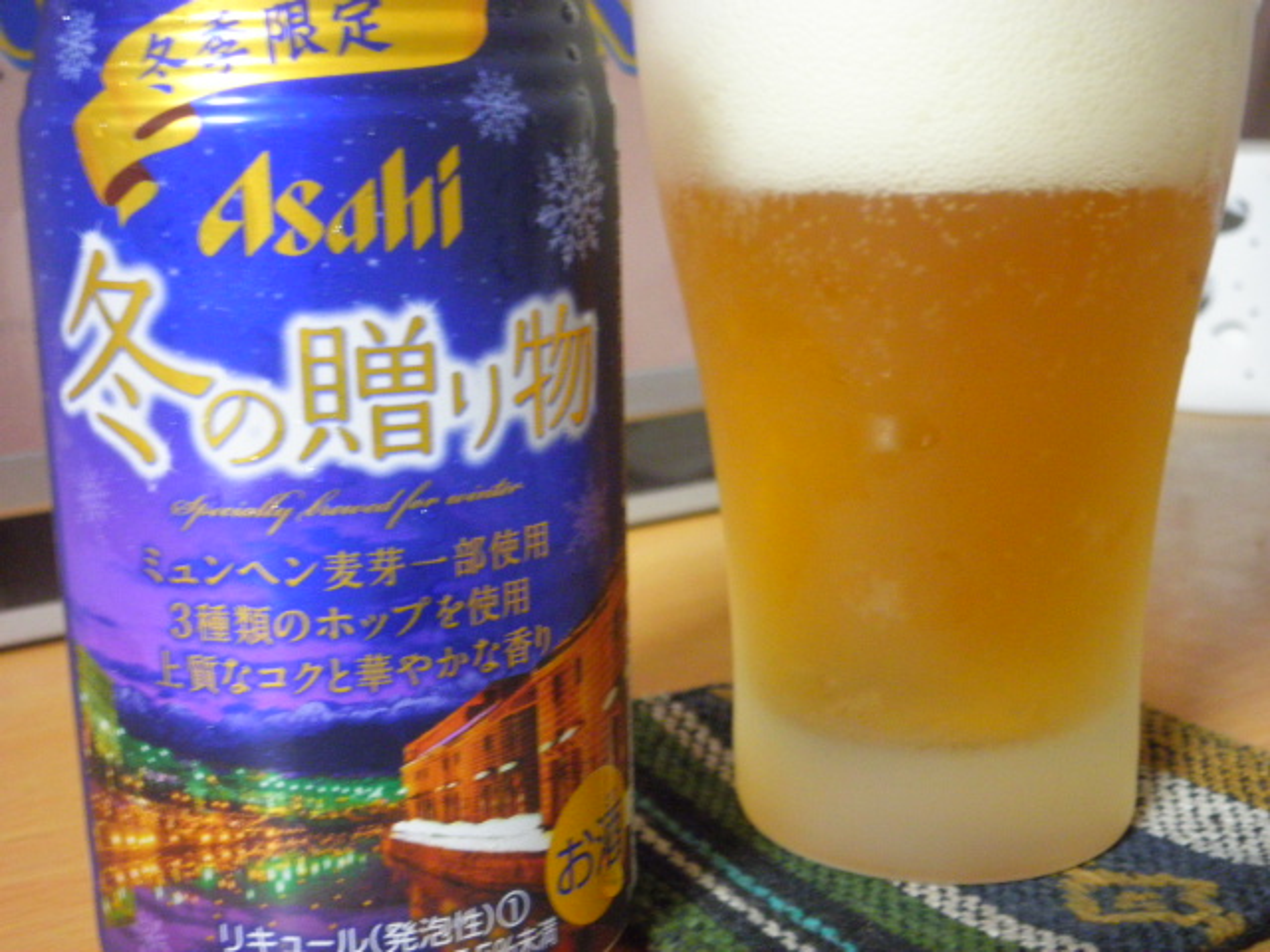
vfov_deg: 30.9
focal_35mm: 47
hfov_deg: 40.4
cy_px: 476
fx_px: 1724
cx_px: 635
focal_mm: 8.3
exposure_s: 1/2
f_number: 3.4
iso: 400
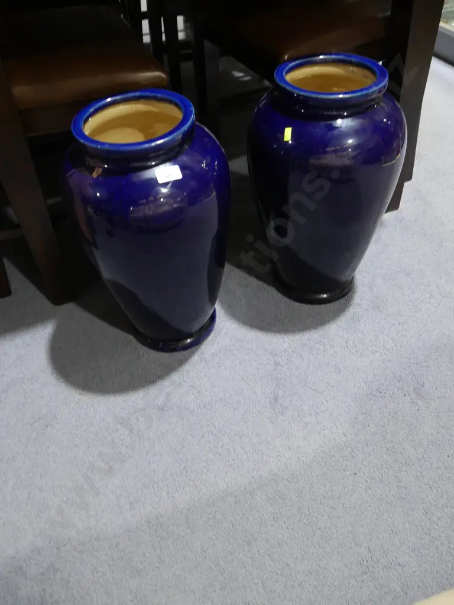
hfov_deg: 49.7
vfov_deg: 63.4
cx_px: 227
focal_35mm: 28
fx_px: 490
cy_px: 302
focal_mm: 14
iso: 1000
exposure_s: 1/60
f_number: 4.5
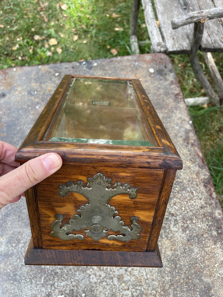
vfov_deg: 67.3
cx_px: 112
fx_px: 223
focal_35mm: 26
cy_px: 148
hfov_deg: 53.1
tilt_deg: -69.8
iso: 32
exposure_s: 1/132
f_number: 1.6
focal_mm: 4.2
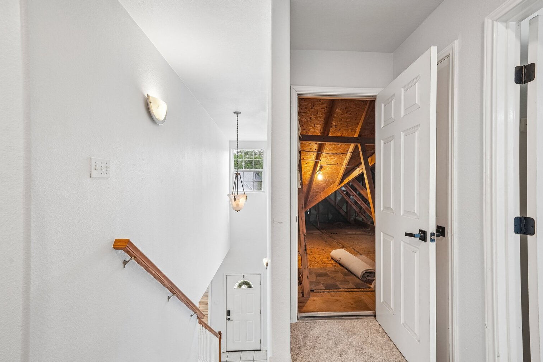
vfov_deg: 73.7
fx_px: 241
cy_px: 186
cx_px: 279
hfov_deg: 96.7
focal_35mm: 16
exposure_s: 1/50
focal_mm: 15
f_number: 8
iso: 800
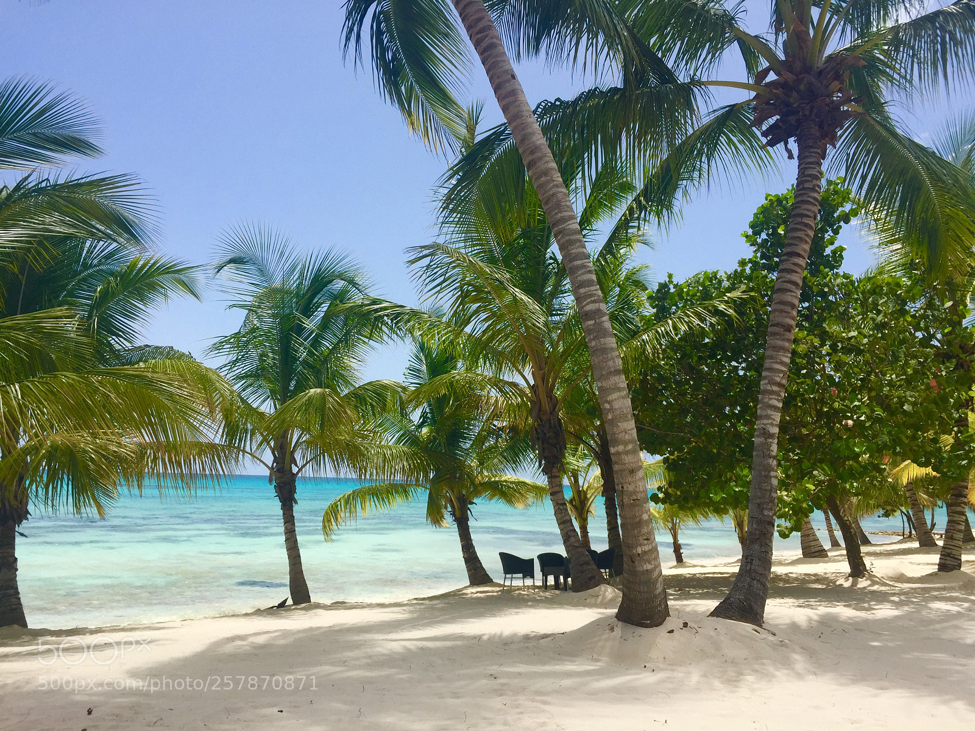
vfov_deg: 48.2
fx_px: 817
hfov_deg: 61.7
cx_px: 488
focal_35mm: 29
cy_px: 366
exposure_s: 1/2198
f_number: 2.2
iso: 32
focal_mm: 4.15
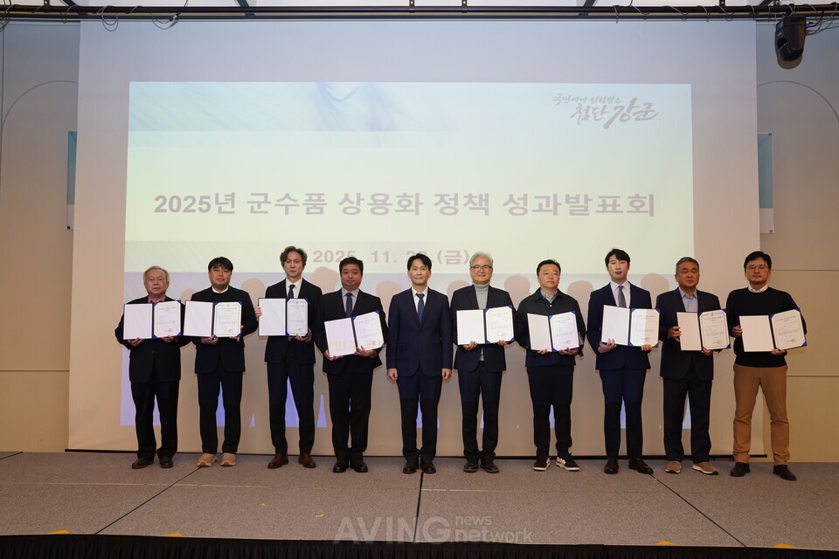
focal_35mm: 31
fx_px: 722
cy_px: 280
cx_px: 420
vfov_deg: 42.3
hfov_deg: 60.3
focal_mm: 31
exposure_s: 1/100
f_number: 5
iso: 2000
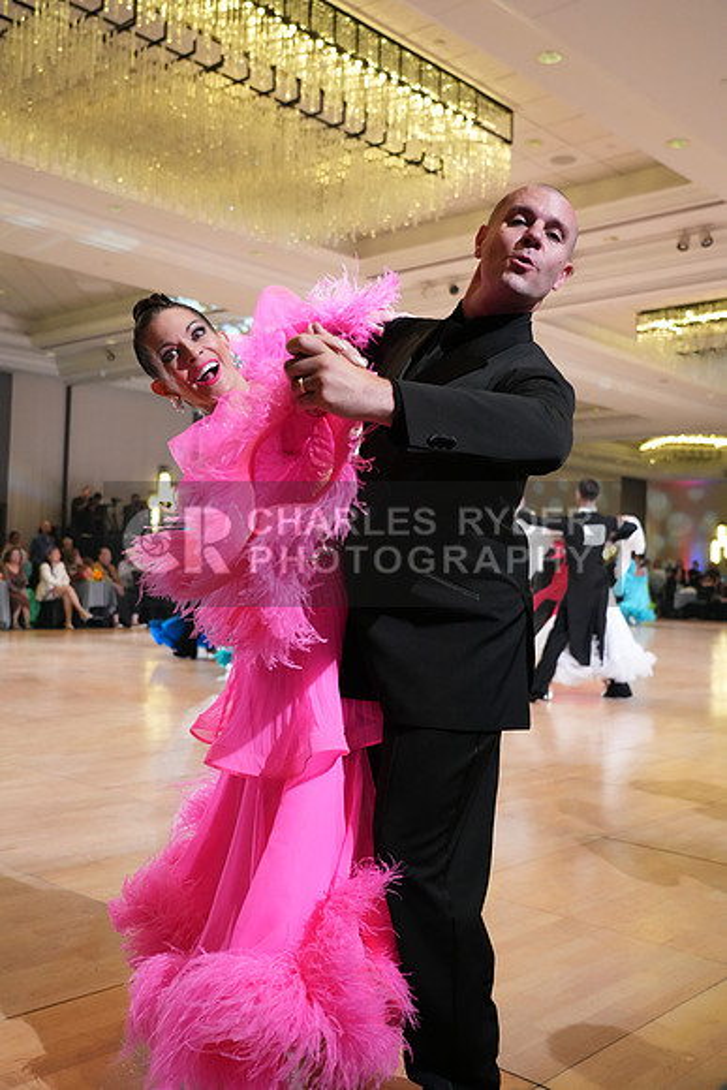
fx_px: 1029
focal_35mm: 34
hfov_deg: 38.9
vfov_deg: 55.8
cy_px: 545
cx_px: 364
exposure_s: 1/500
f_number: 4
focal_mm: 34
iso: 5000
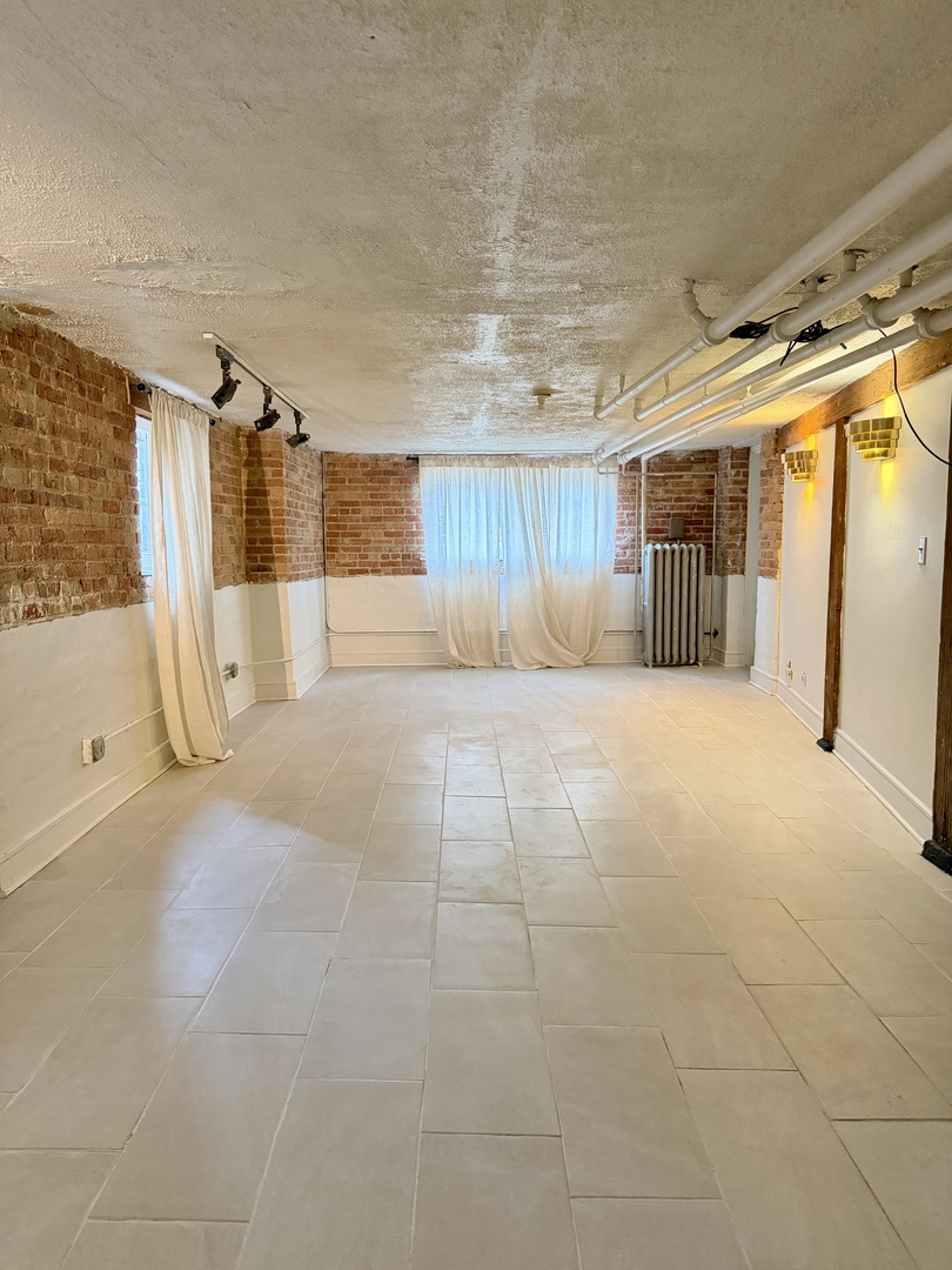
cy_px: 635
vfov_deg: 71.6
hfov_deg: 56.8
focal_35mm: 24
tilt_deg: -6.1
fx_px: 880
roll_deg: +0.2
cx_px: 476
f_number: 1.78
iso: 640
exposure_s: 1/60
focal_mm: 6.76
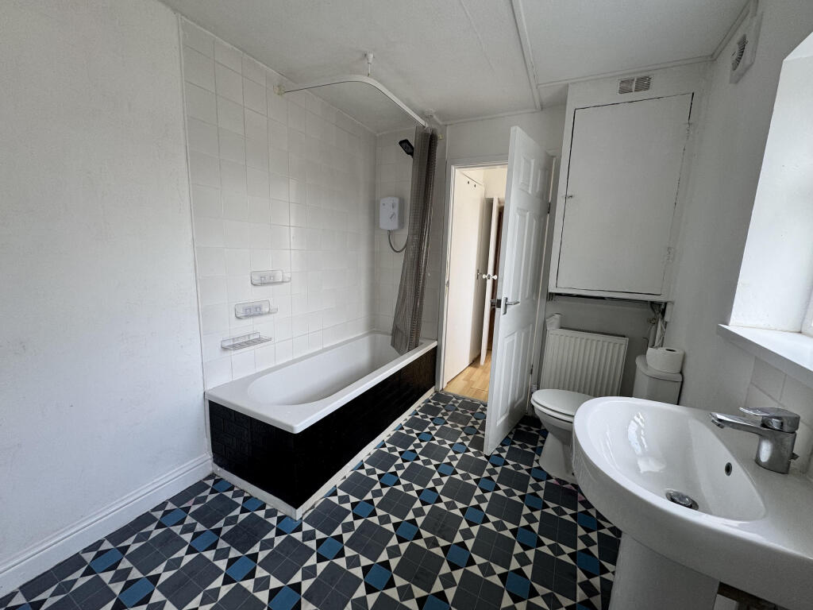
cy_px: 305
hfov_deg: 102.1
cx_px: 406
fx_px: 329
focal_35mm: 14
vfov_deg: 85.7
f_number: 2.2
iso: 100
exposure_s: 1/99
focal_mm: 2.22
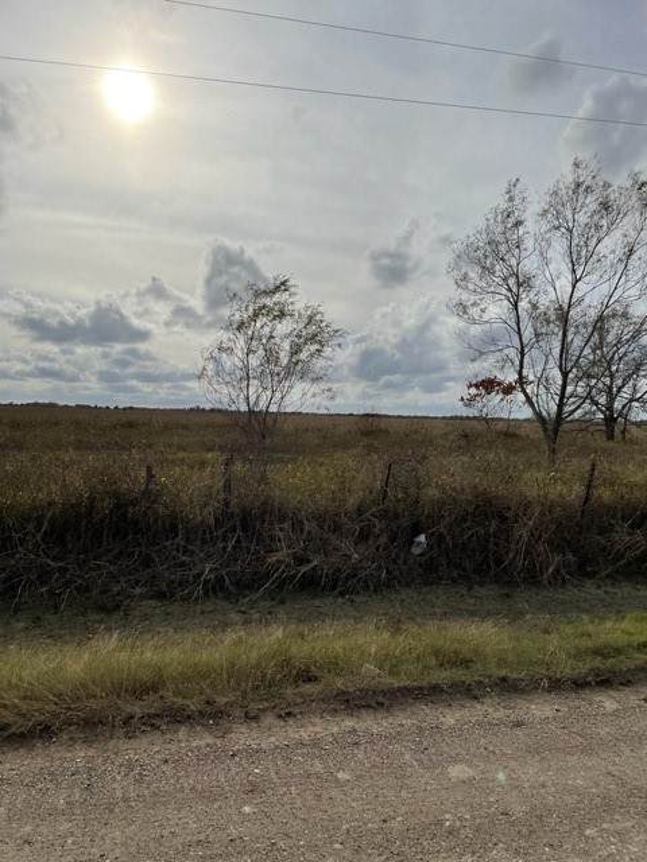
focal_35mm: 26
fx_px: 648
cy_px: 431
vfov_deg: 67.3
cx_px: 324
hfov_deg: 53.1
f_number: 1.6
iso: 32
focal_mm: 4.2
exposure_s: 1/13333
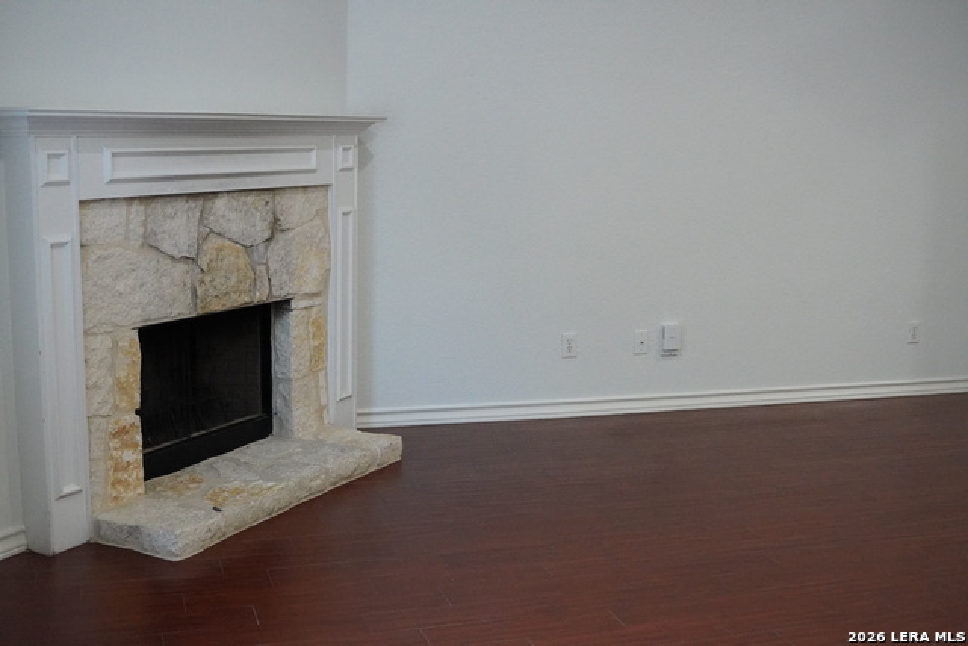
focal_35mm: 42
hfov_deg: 46.4
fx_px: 1130
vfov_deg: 31.9
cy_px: 323
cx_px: 484
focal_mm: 28
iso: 6400
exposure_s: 1/640
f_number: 2.8
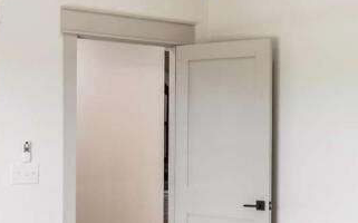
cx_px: 263
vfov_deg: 20.6
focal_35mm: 63
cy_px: 130
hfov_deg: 32.0
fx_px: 613
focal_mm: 11
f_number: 5
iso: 400
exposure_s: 1/100
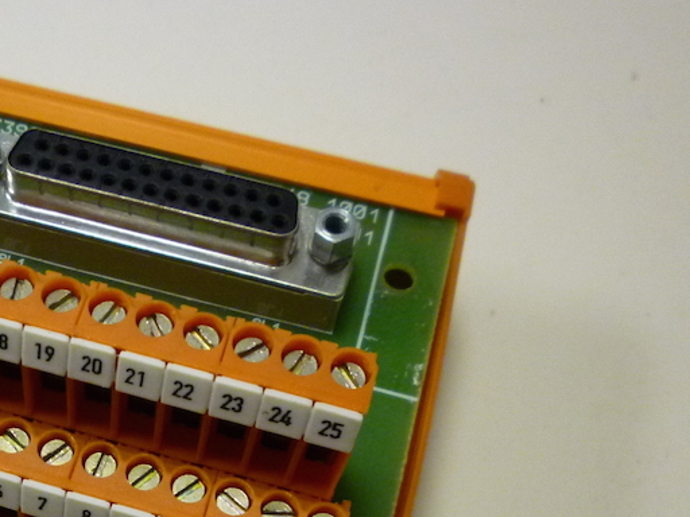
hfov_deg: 31.8
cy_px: 463
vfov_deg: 24.5
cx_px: 85
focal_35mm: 58
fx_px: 1156
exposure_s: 1/30
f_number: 3.3
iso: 400
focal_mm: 5.2
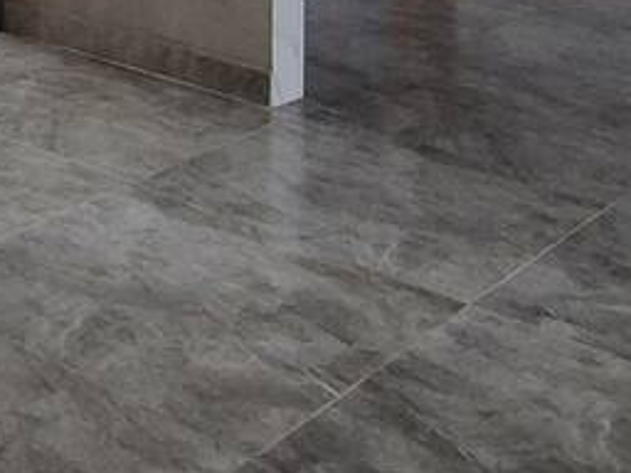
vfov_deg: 16.6
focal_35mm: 73
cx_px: -173
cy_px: -397
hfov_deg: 23.7
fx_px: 1331
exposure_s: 1/60
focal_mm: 2.2
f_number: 2.2
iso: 160
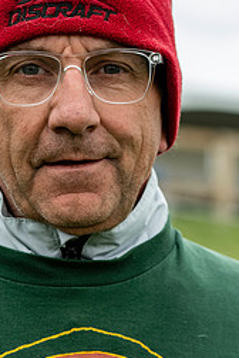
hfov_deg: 6.4
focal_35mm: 214
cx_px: 63
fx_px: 2131
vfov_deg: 9.6
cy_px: 271
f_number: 4
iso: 1100
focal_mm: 80
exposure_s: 1/1250
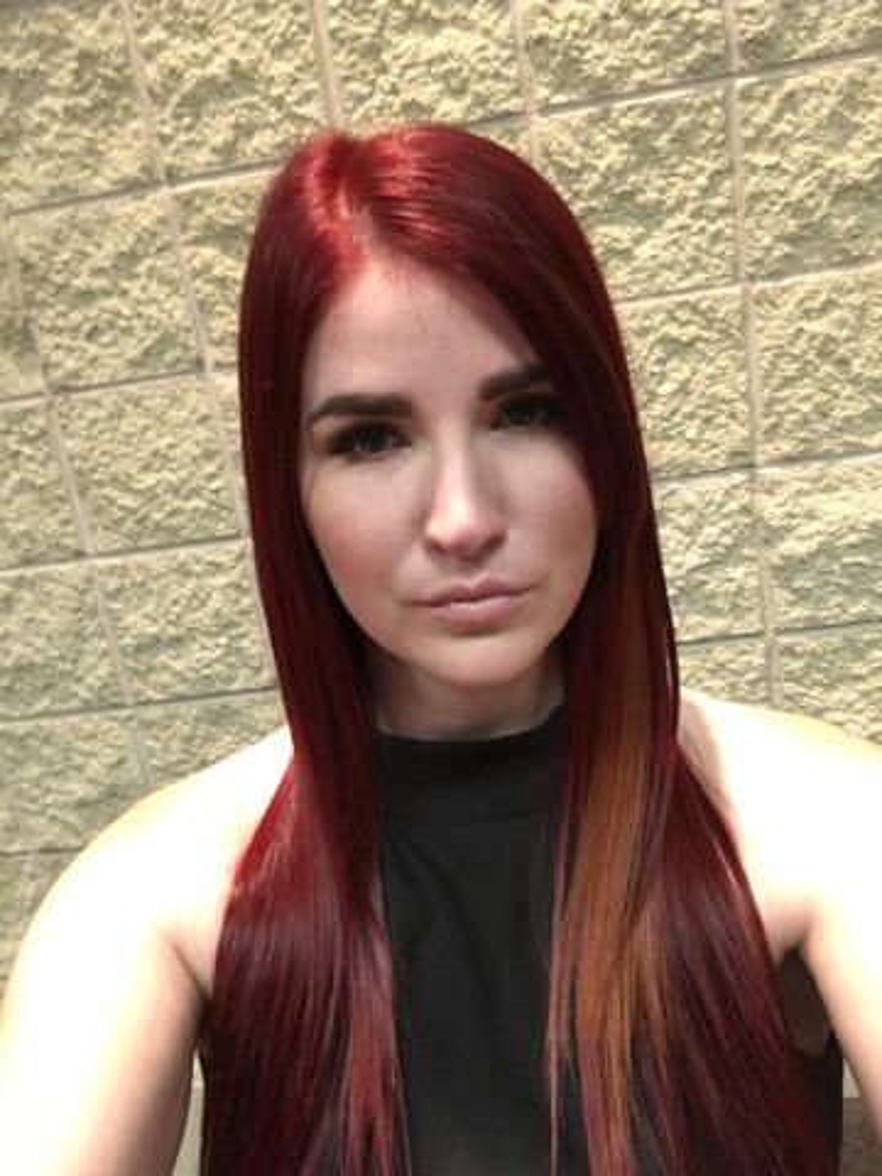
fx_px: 1053
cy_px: 588
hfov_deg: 45.4
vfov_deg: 58.4
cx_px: 441
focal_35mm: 31
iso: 64
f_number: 2.2
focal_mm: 2.65
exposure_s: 1/15
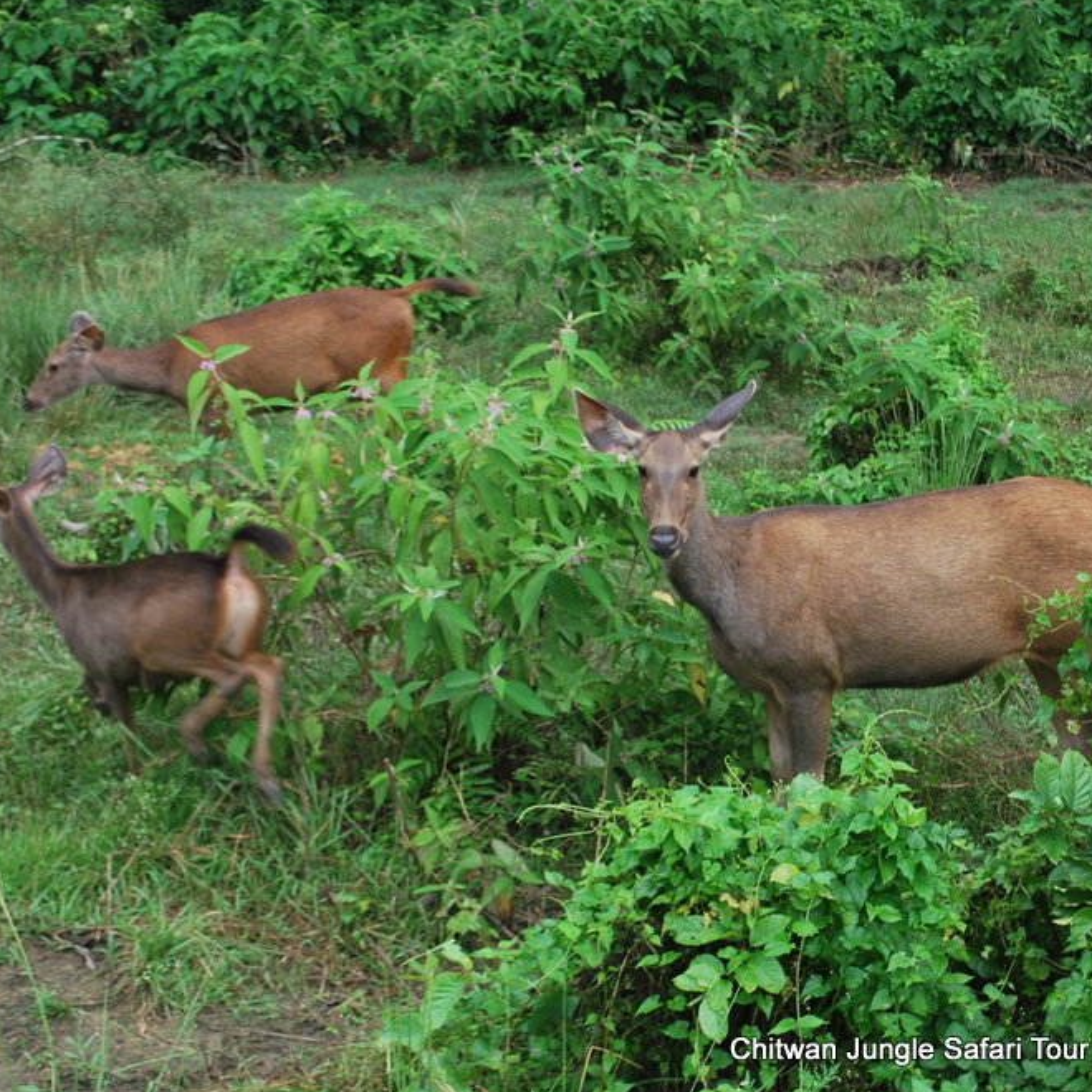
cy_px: 543
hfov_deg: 27.7
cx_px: 627
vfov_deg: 27.7
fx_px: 2213
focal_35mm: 62
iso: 200
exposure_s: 1/100
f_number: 5
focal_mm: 32
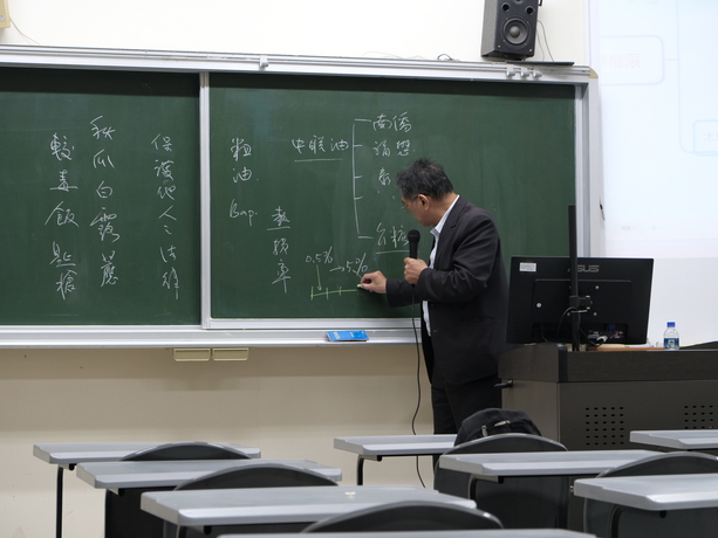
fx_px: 1888
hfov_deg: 21.5
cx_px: 379
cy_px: 267
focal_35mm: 91
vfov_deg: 16.2
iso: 640
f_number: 4
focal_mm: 55
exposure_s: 1/60
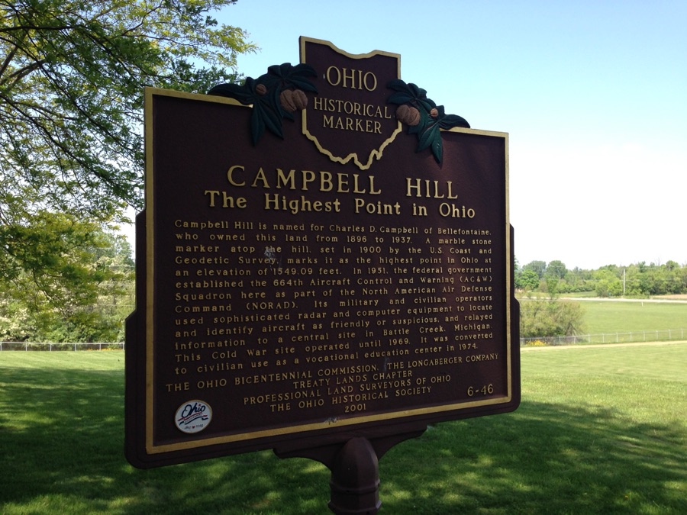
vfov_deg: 42.9
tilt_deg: +0.3
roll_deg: -1.1
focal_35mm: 33
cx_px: 344
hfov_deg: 55.4
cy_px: 258
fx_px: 655
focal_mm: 4.12
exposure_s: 1/502
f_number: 2.4
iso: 50
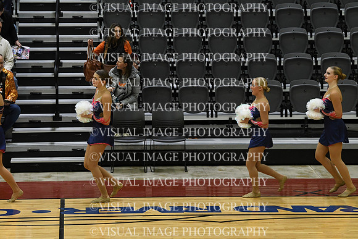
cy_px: 120
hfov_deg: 10.2
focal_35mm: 202
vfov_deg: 6.8
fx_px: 2009
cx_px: 179
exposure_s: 1/500
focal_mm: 135
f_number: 4
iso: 4000
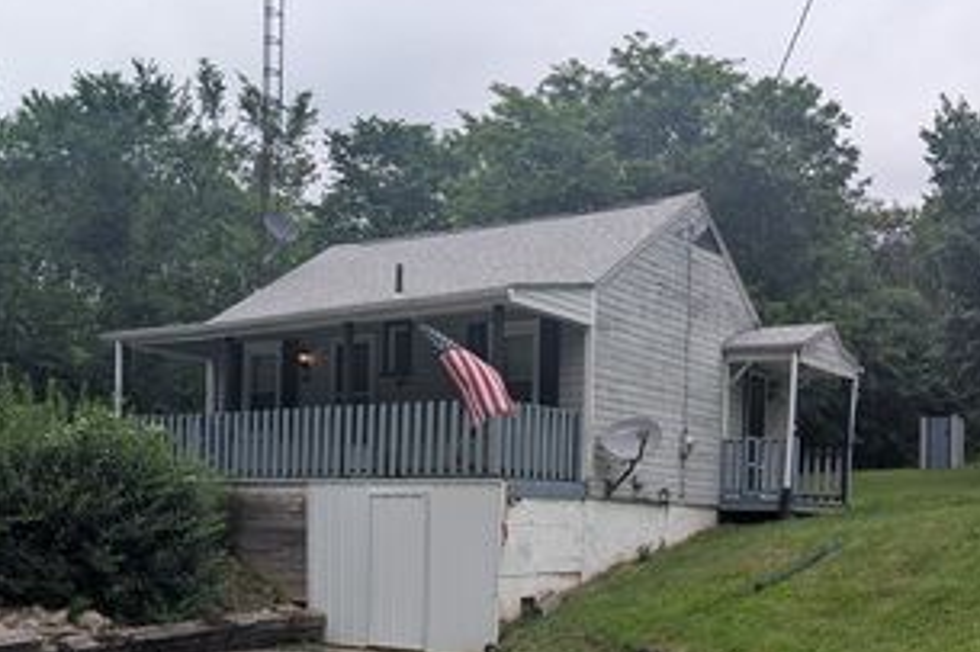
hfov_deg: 47.3
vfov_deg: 31.4
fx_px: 1115
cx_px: 566
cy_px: 559
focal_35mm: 41
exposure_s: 1/217
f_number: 1.68
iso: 23
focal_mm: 6.9
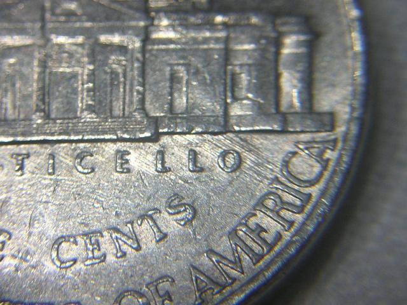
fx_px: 905
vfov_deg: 19.1
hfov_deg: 25.3
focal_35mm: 77
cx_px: 204
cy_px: 152
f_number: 3.9
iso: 100
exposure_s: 1/32.4
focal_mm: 10.1
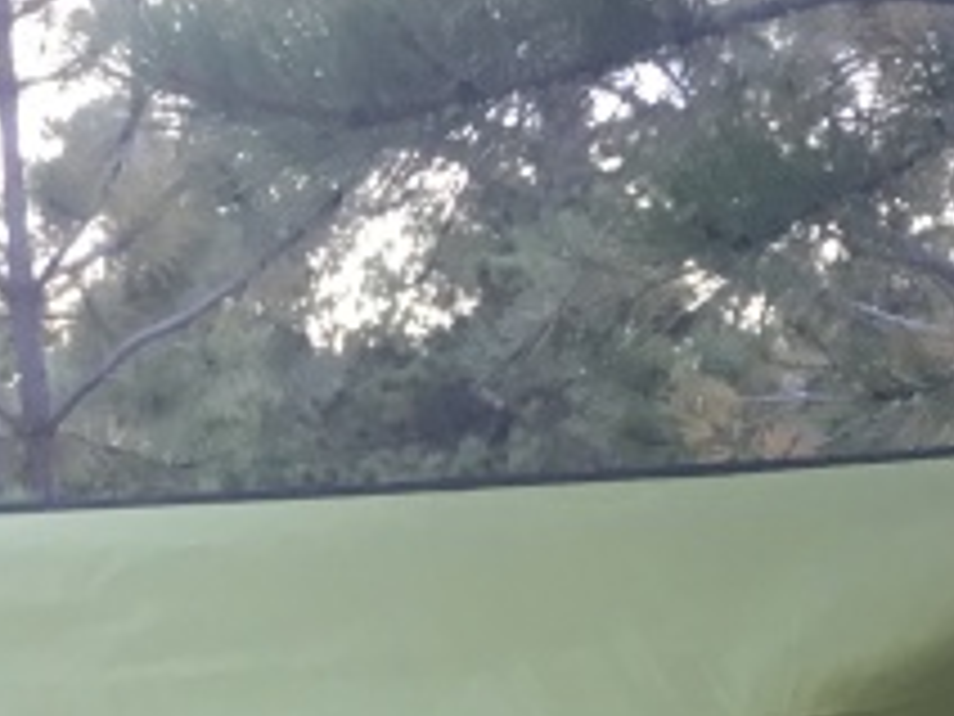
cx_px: 189
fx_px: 3858
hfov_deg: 14.0
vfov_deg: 9.9
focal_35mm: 140
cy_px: 1409
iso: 64
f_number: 2.2
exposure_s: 1/30
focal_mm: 4.15
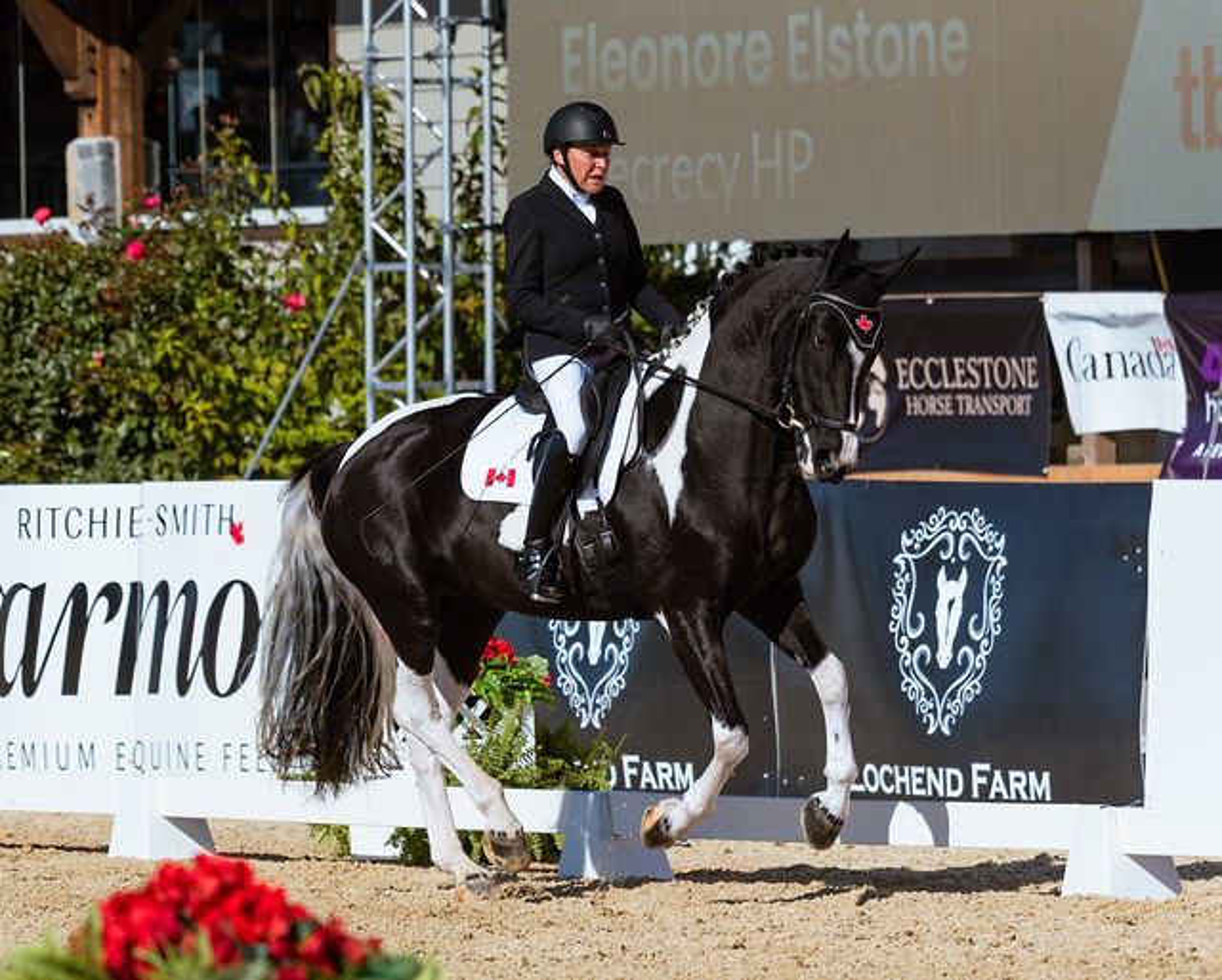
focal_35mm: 372
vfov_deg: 4.2
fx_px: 13452
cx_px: 559
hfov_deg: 5.2
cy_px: 496
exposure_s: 1/4000
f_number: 5.6
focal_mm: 320
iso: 320
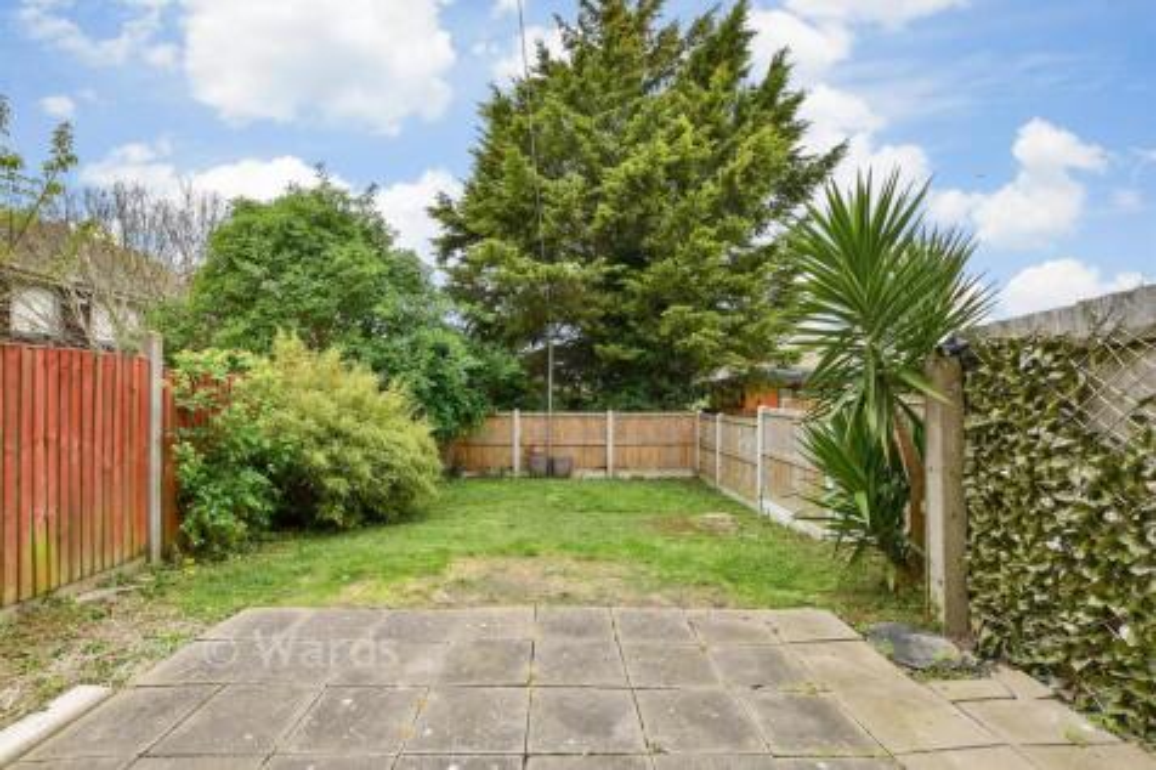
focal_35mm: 15
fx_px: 481
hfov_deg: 100.4
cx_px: 578
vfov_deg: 77.3
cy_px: 385
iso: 400
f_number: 9
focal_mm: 10
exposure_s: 1/200
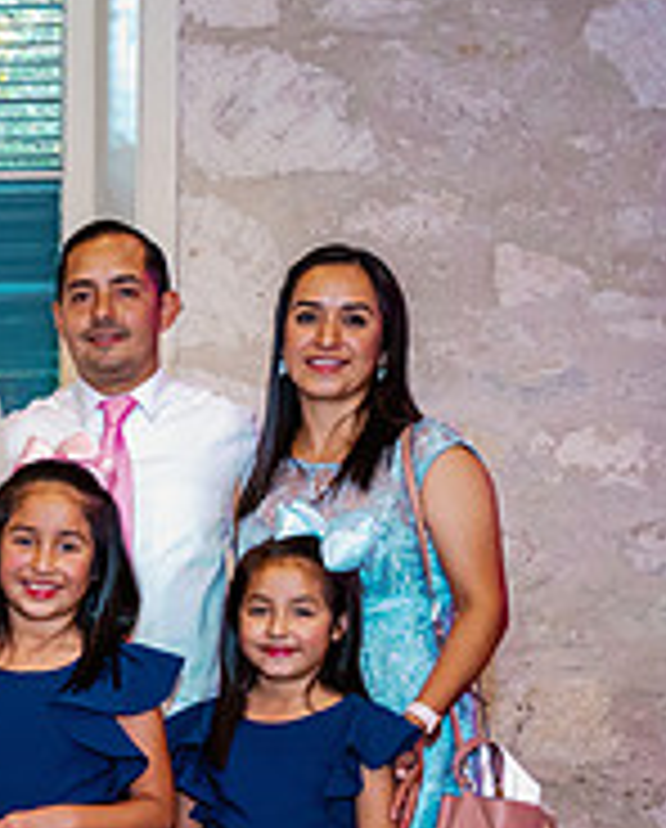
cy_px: 772
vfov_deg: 20.1
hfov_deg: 15.8
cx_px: -171
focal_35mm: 93
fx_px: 2284
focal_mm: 31.5
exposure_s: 1/100
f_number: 2.8
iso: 3200
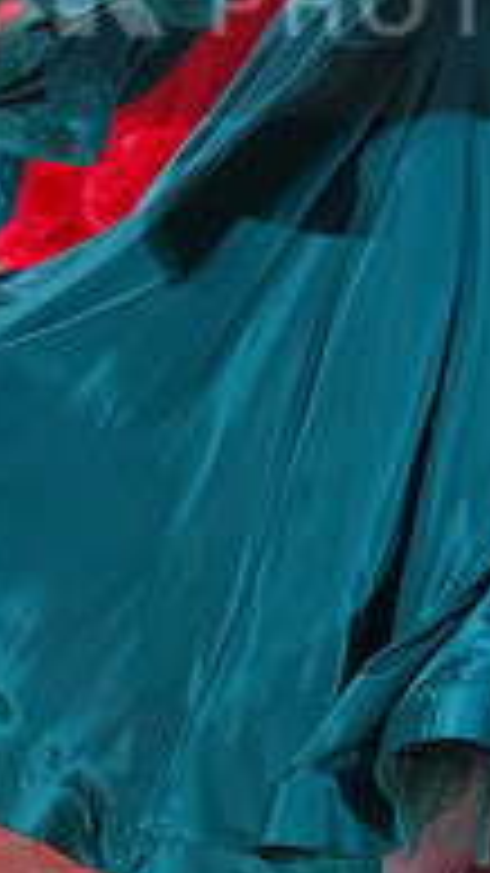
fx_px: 4554
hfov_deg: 6.1
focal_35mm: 197
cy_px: -32
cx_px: 483
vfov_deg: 10.8
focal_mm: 63
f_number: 5.6
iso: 5000
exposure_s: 1/400
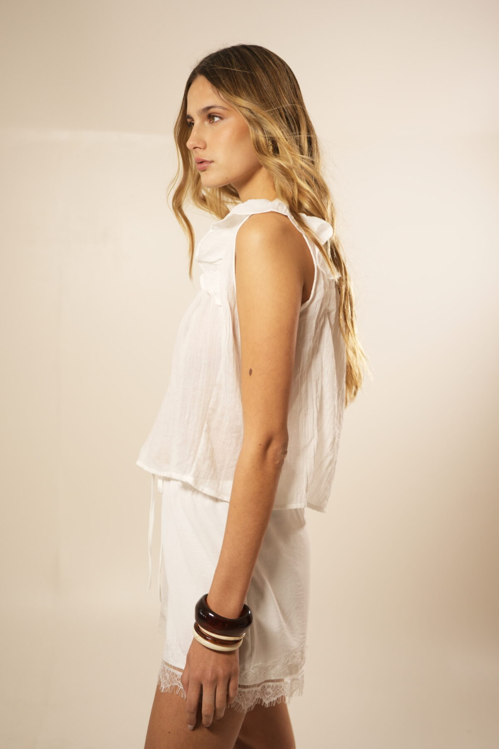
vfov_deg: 39.6
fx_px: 1040
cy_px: 374
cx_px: 250
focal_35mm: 50
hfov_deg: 27.0
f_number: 2.8
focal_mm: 50
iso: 640
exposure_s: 1/125
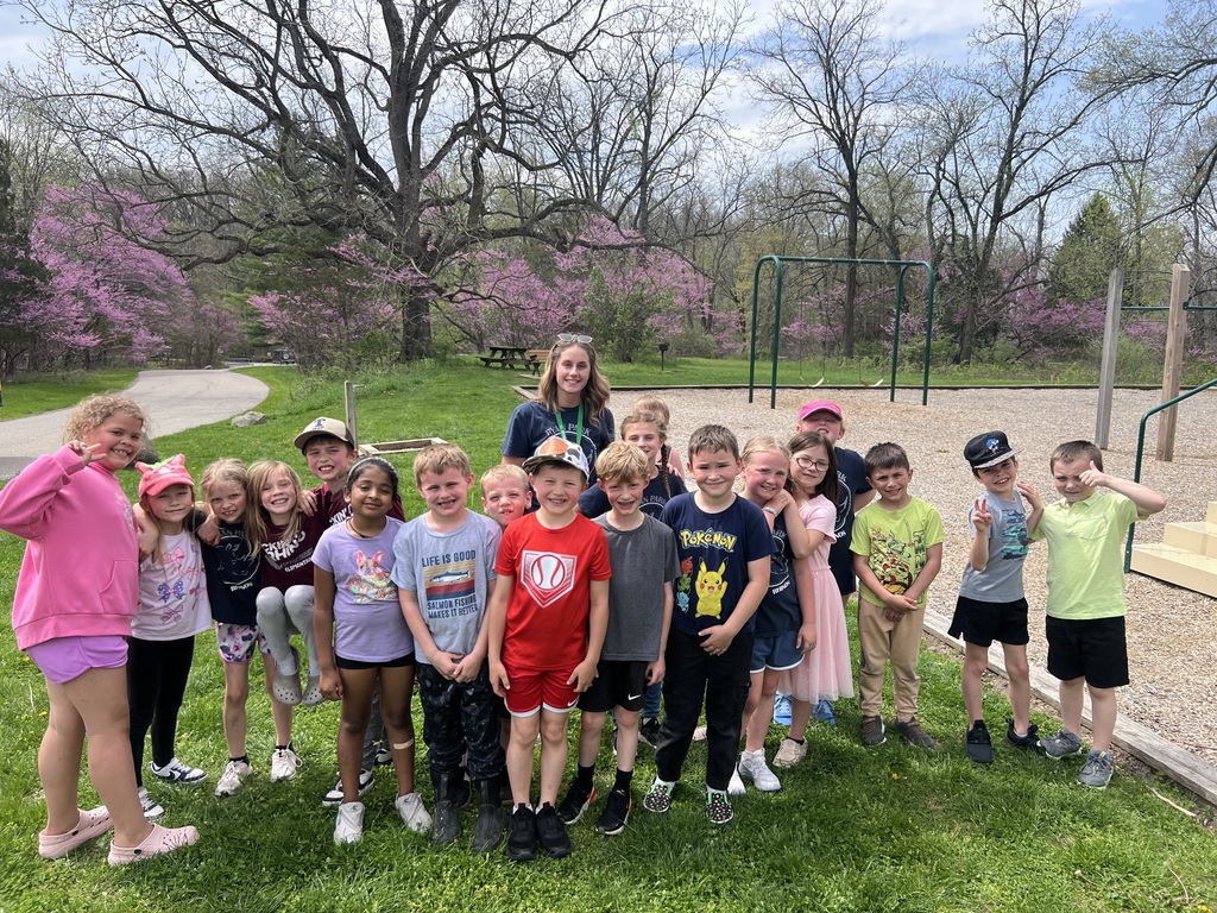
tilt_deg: -8.0
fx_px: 914
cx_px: 608
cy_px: 456
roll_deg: -0.5
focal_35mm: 26
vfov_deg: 53.1
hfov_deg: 67.3
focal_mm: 5.7
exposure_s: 1/2008
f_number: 1.5
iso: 50
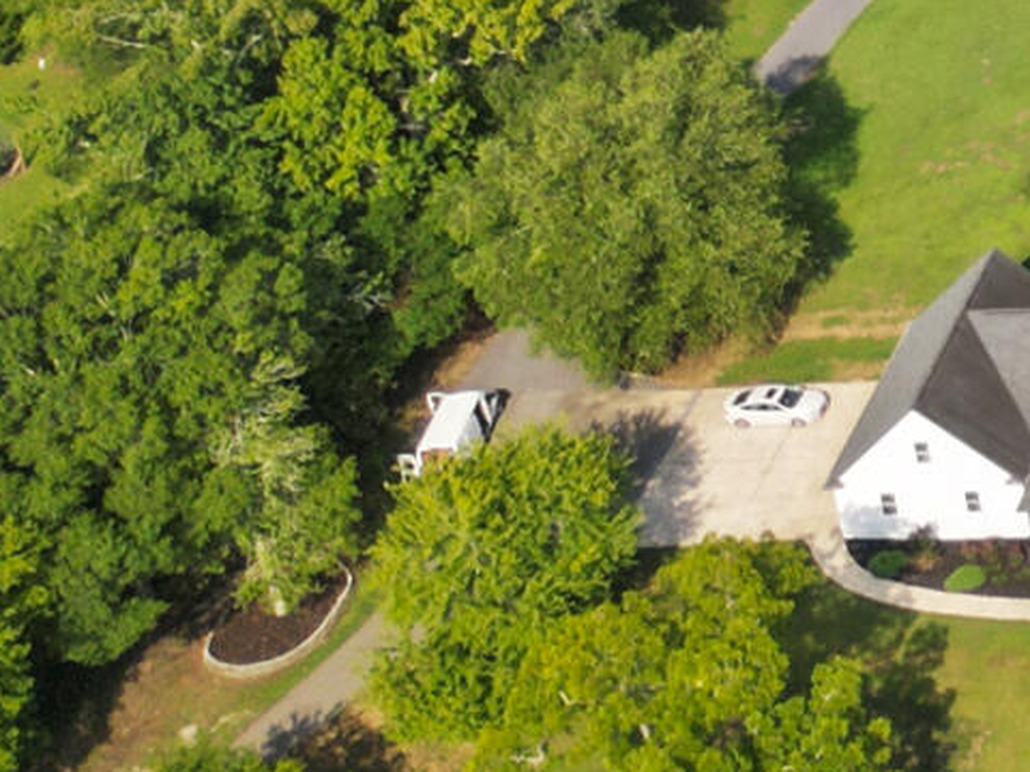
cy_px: -810
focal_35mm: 125
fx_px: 3719
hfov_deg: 12.4
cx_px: 2478
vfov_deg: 10.8
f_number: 1.7
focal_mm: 6.72
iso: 120
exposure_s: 1/40
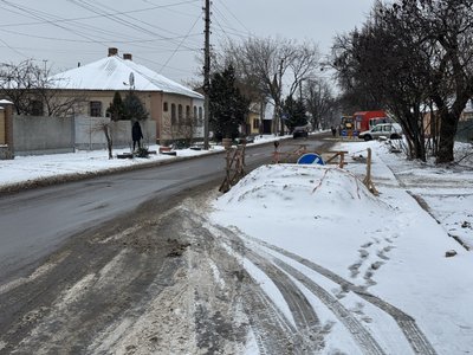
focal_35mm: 48
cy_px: 178
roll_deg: -0.4
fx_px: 656
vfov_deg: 30.3
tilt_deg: -5.2
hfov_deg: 39.7
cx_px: 236
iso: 64
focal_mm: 6.76
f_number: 1.78
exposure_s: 1/593
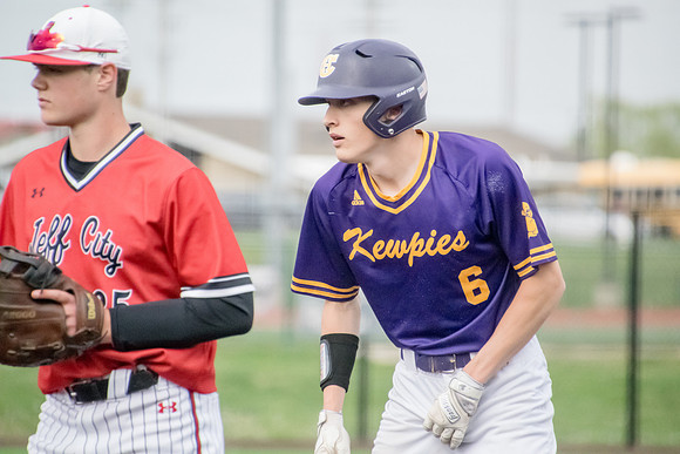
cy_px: 227
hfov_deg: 3.4
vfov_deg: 2.3
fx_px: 11335
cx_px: 340
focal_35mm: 600
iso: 5000
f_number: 6.3
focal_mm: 400
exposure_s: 1/2500
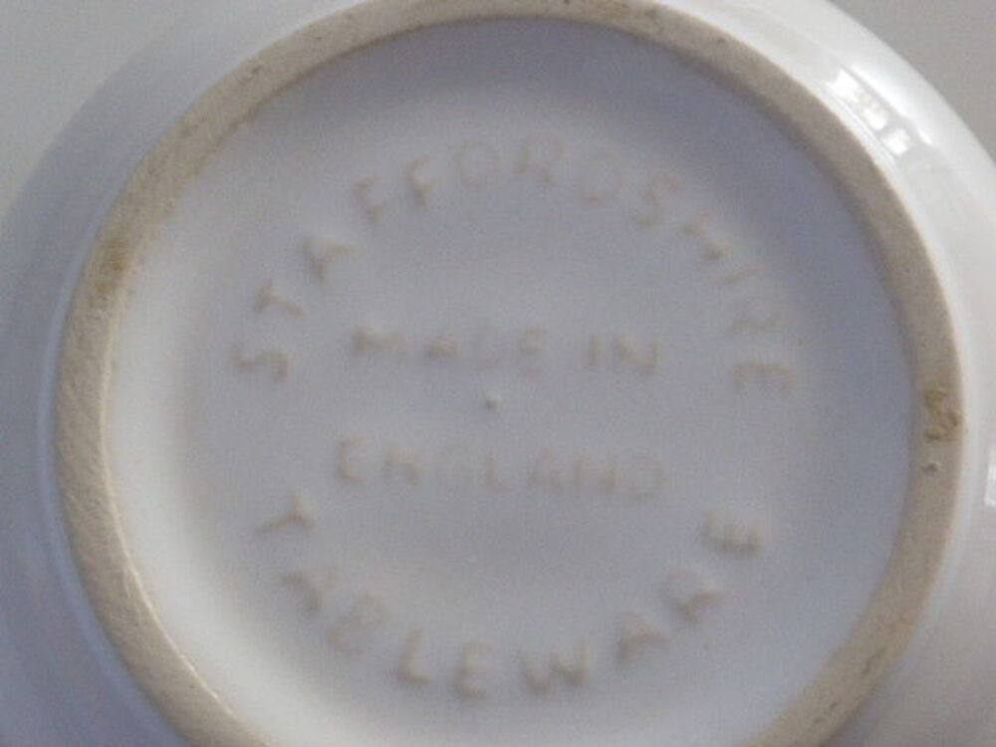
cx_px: 498
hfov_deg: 24.7
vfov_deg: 18.7
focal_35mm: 79
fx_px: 2273
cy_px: 374
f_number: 5
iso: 400
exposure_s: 1/25
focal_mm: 13.3
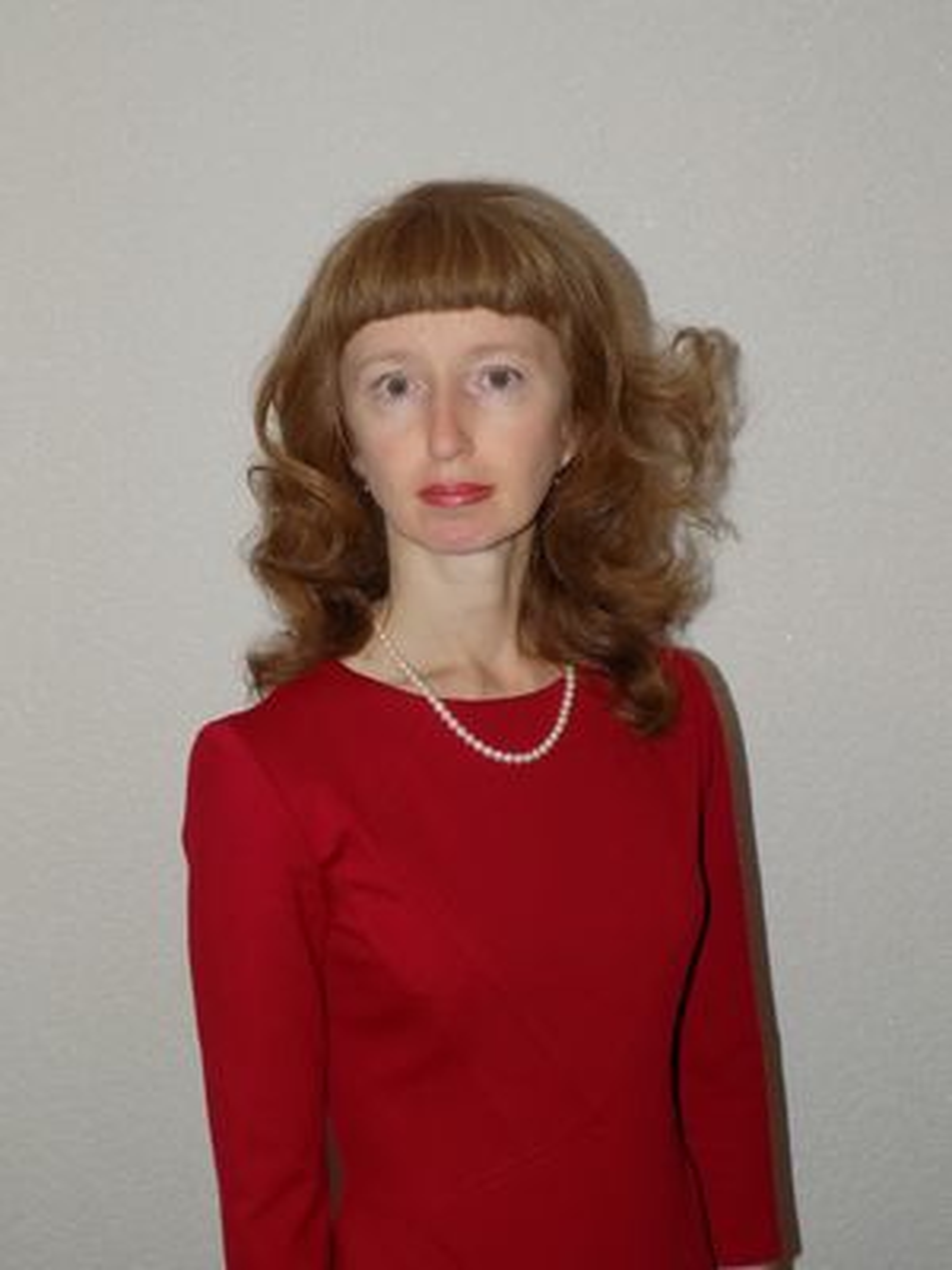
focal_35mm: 46
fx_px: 1687
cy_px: 635
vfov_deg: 41.2
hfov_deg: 31.5
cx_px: 476
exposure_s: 1/30
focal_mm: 8.1
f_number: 3.7
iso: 200
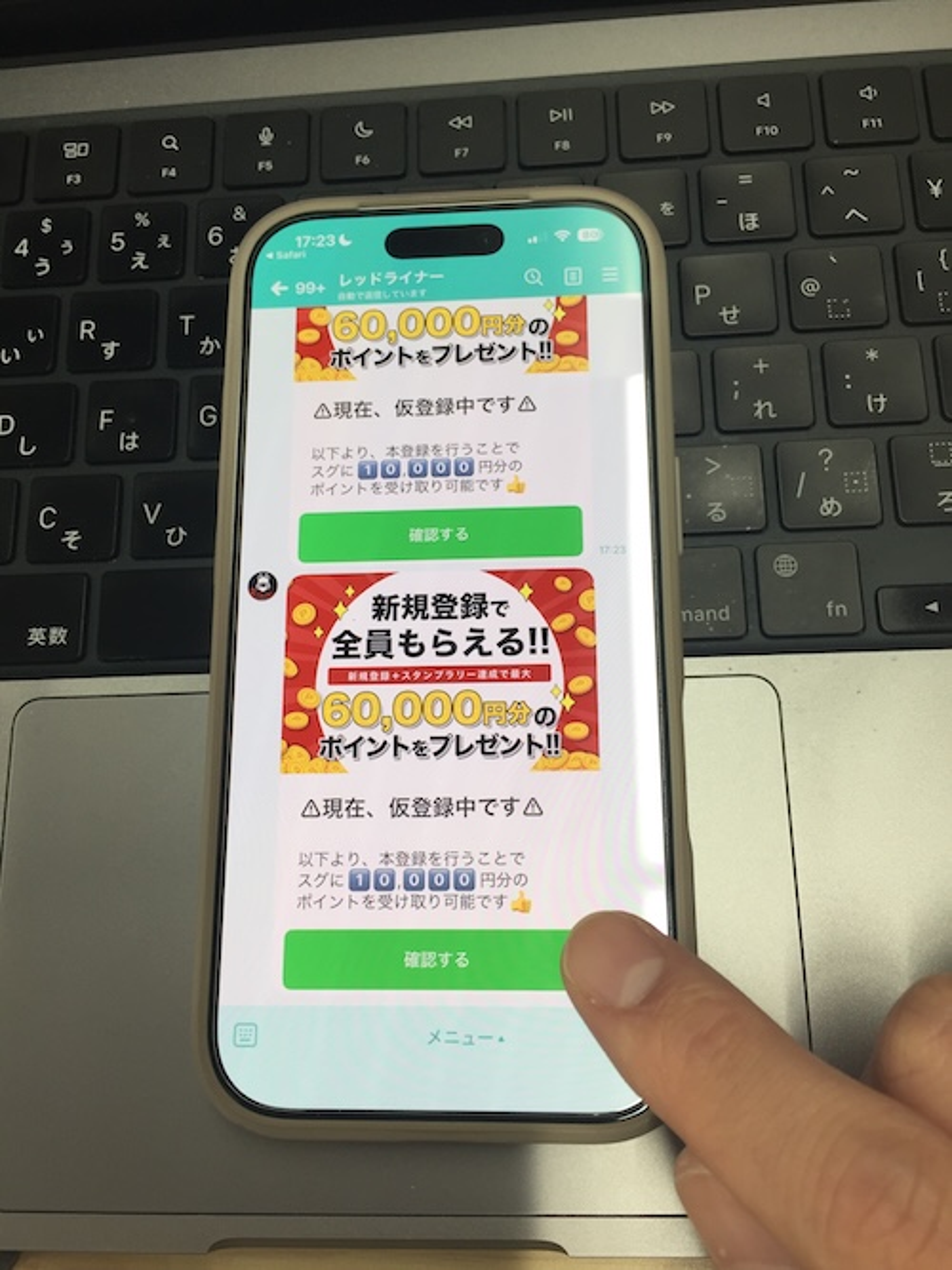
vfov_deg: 61.7
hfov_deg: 48.2
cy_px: 635
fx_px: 1064
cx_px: 476
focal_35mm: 29
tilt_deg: -74.7
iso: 40
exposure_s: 1/100
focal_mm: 4.15
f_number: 2.2
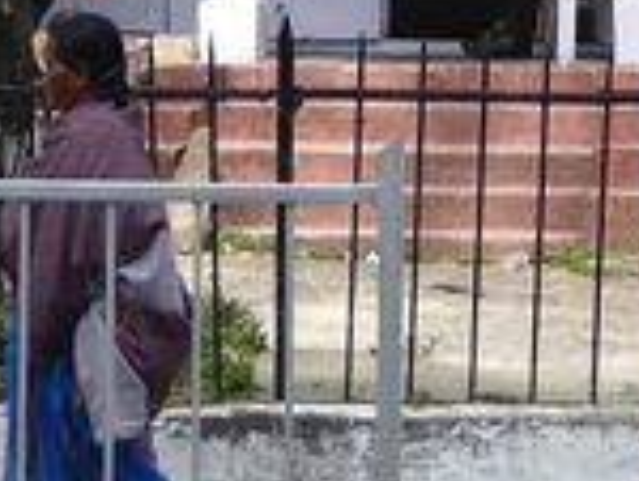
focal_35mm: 208
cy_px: -281
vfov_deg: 7.0
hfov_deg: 9.5
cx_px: 554
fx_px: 3846
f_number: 3.7
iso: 80
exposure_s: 1/400
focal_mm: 6.7
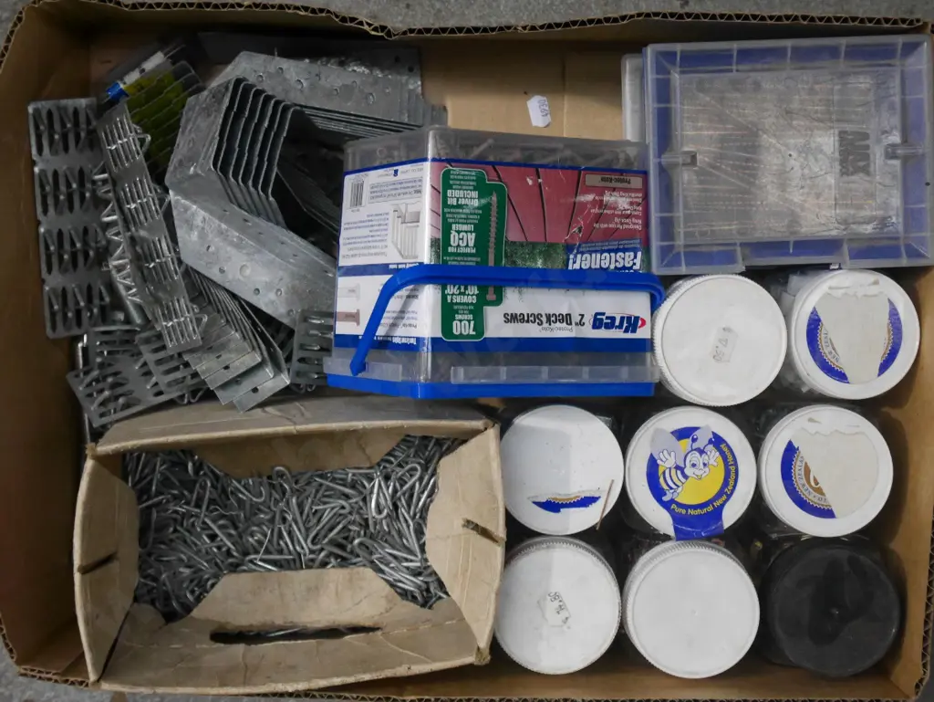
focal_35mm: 64
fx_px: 1728
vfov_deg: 22.9
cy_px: 351
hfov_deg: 30.3
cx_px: 467
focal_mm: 32
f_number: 5.6
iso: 3200
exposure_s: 1/40
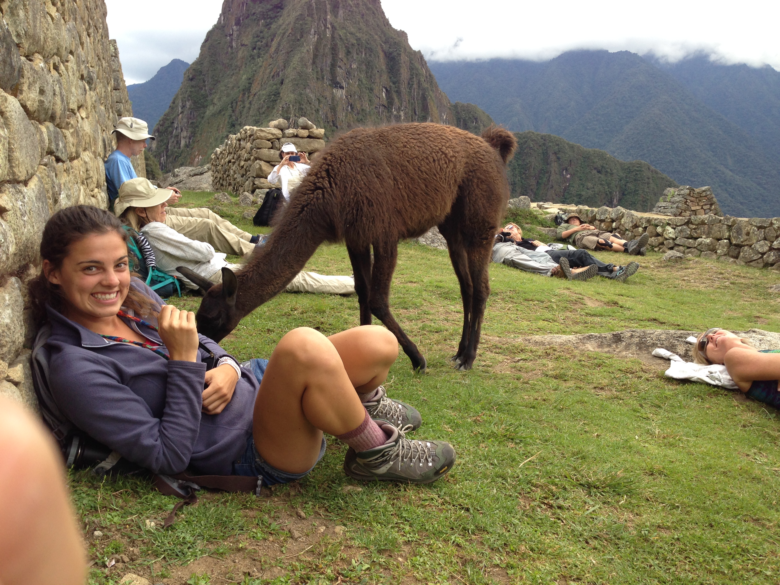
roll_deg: -1.8
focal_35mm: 33
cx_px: 390
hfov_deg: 55.4
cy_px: 292
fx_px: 744
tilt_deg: -6.8
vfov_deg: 42.9
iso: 50
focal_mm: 4.12
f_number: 2.4
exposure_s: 1/272
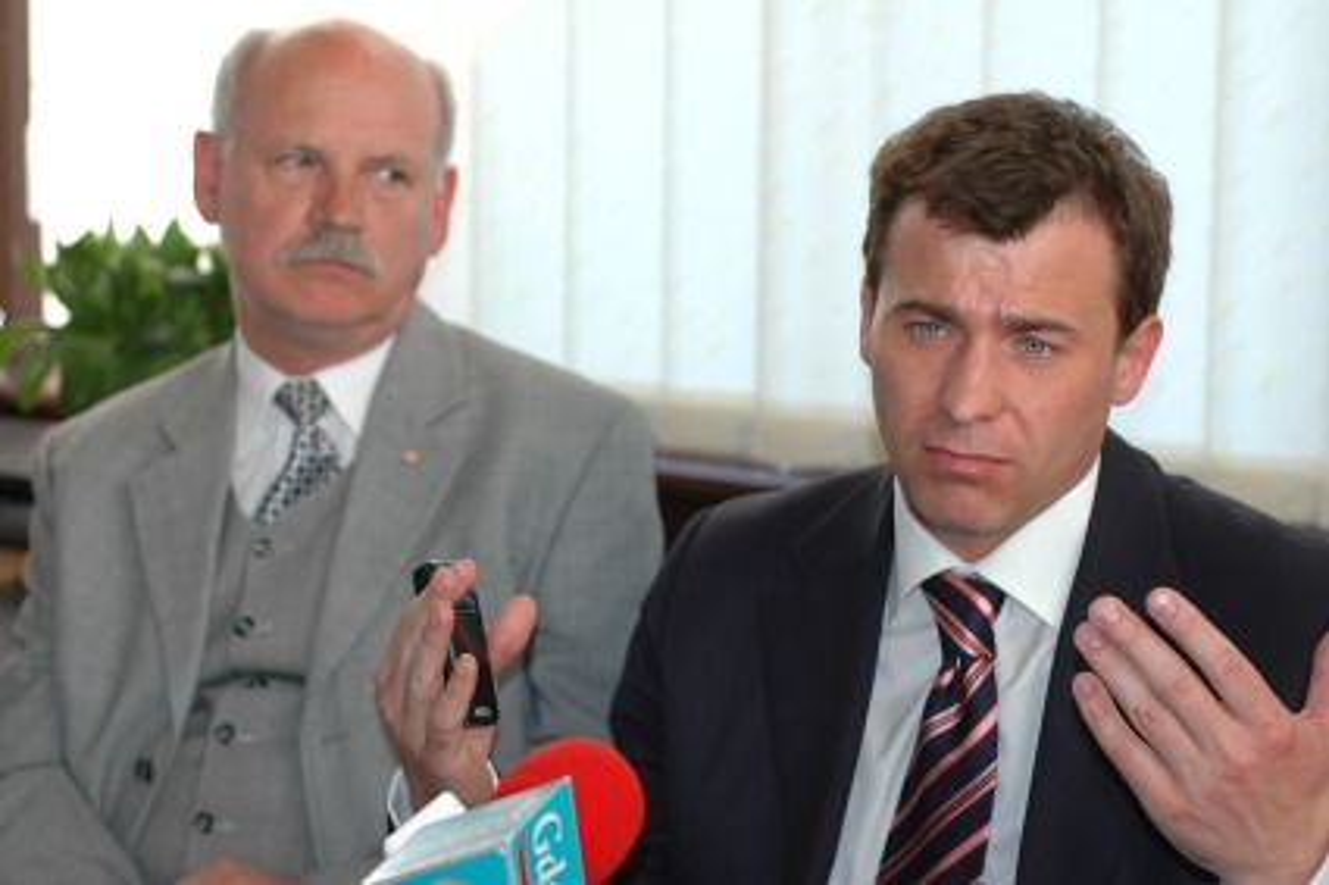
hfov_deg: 27.0
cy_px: 442
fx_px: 2768
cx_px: 664
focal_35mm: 75
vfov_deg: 18.2
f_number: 2.8
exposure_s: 1/250
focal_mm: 50
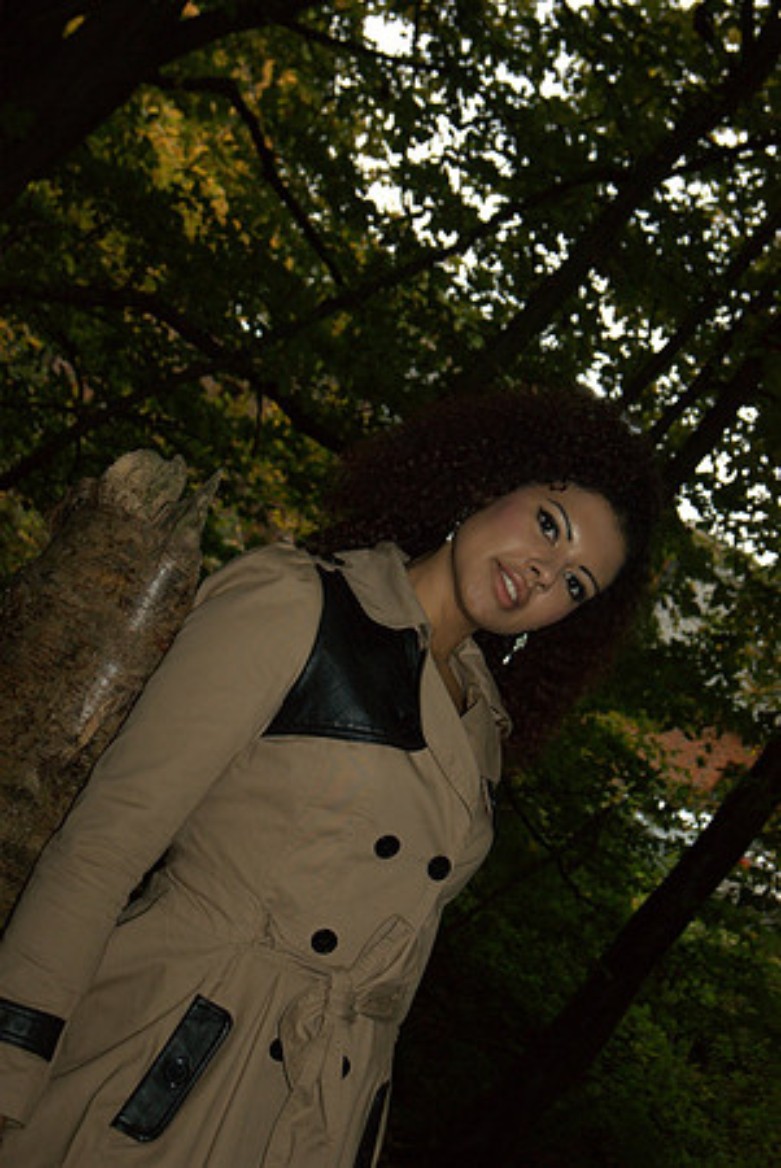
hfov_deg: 20.2
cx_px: 390
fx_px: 2191
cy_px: 584
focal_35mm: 68
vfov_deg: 29.8
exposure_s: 1/80
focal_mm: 45
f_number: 10
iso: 800
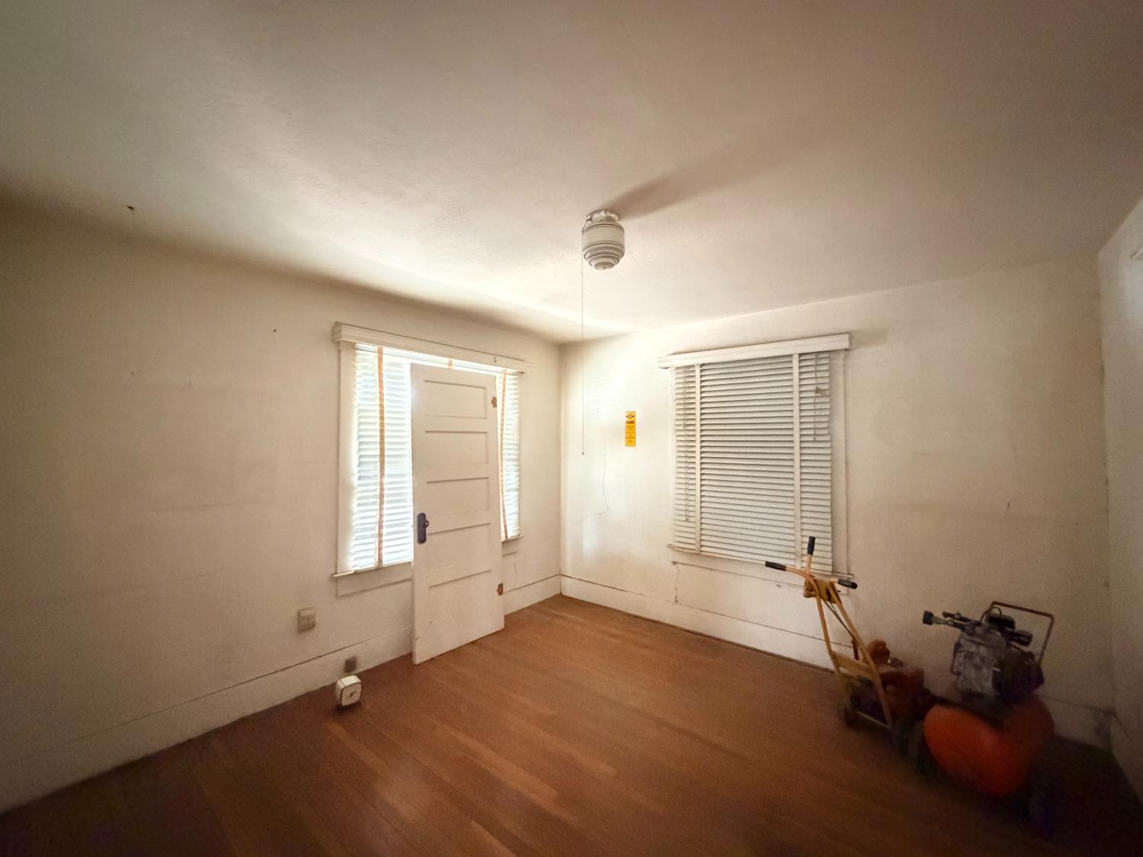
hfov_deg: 102.1
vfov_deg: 85.7
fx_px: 462
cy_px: 428
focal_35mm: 14
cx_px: 572
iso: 2500
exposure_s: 1/30
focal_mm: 2.22
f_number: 2.2
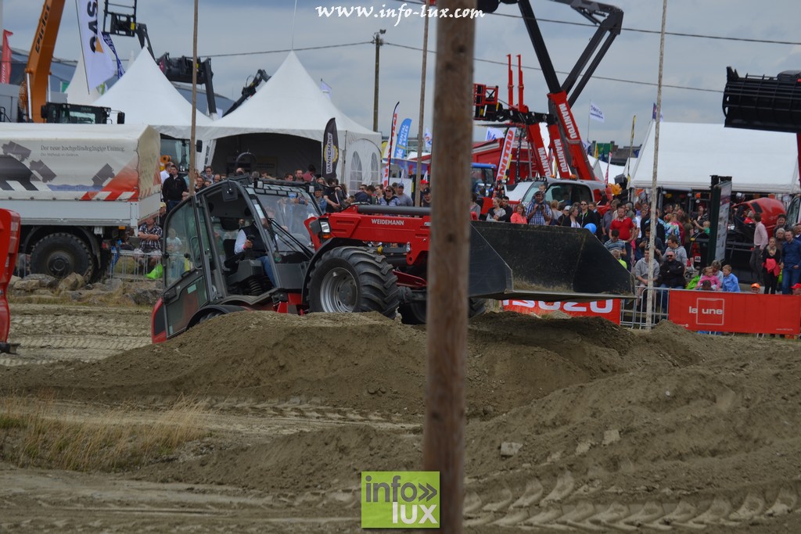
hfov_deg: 18.2
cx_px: 400
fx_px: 2503
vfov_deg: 12.2
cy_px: 267
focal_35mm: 112
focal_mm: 75
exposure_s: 1/500
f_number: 5.6
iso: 100
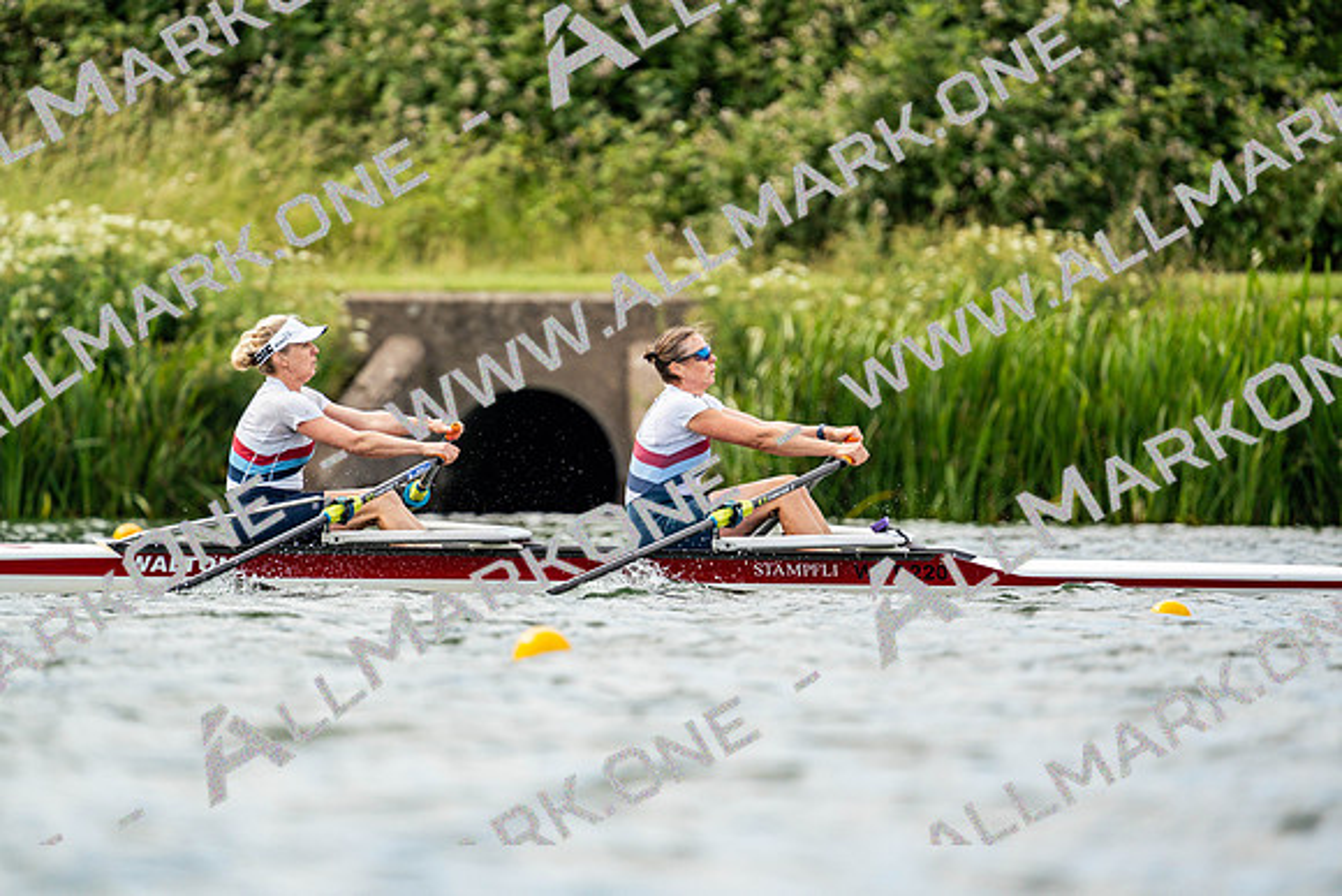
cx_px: 671
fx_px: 22371
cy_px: 448
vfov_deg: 2.3
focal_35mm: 600
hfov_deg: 3.4
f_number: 6.3
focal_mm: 600
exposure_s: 1/2000
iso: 640
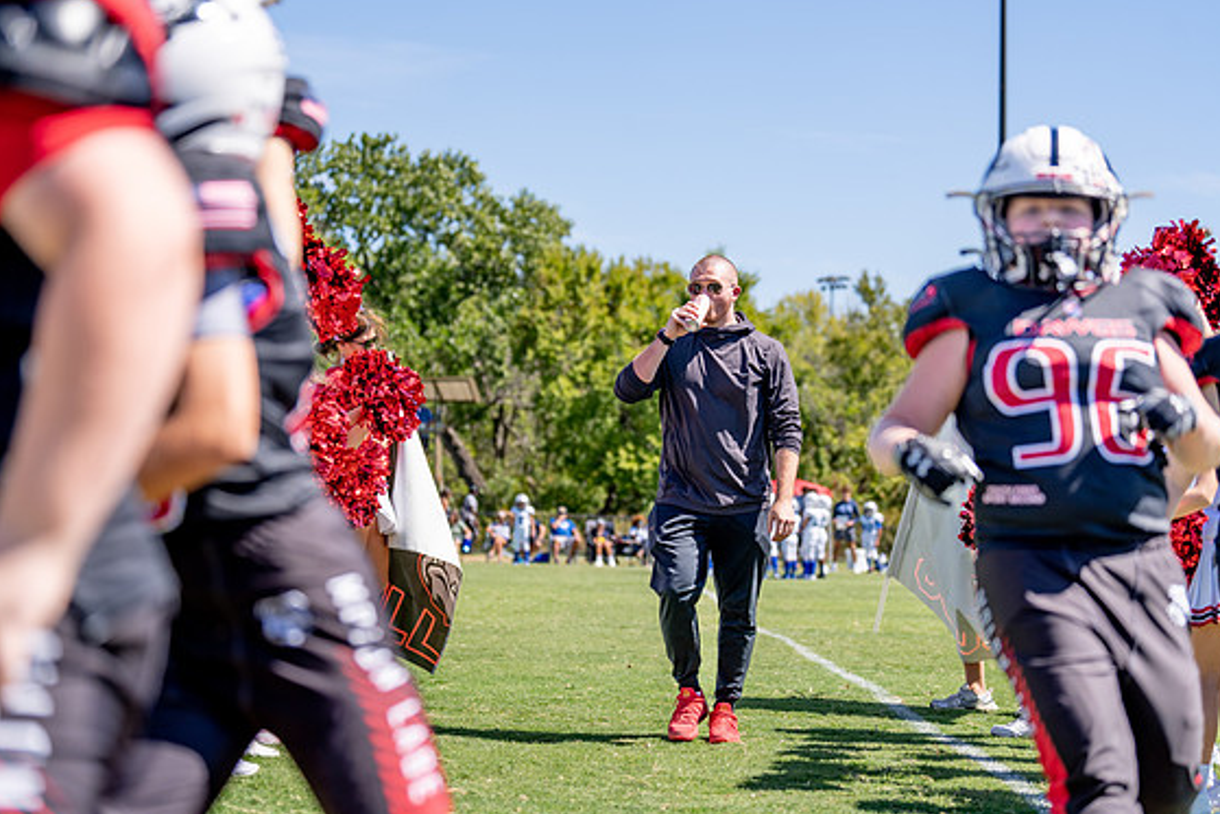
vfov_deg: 18.7
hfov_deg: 27.7
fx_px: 2474
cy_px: 414
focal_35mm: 73
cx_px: 626
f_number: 2.8
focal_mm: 70
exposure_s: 1/1250
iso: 100
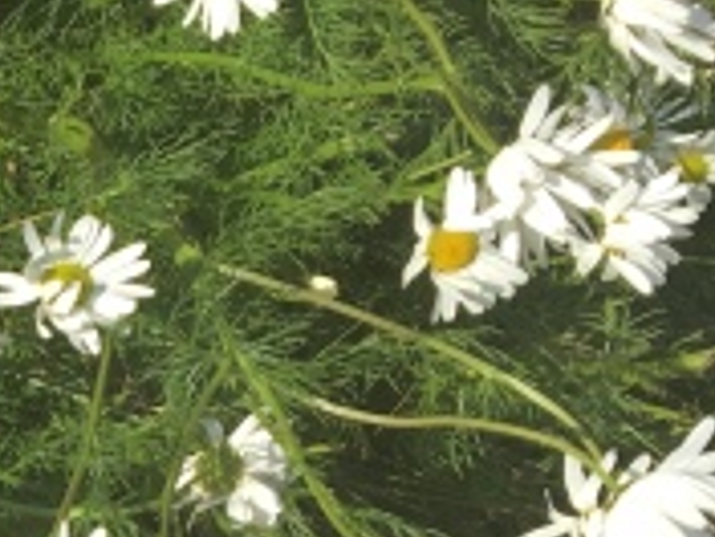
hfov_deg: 13.8
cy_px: 826
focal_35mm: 132
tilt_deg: -37.2
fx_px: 2726
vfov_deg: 10.8
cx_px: -451
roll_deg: -2.4
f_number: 2.2
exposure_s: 1/927
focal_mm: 4.15
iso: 25
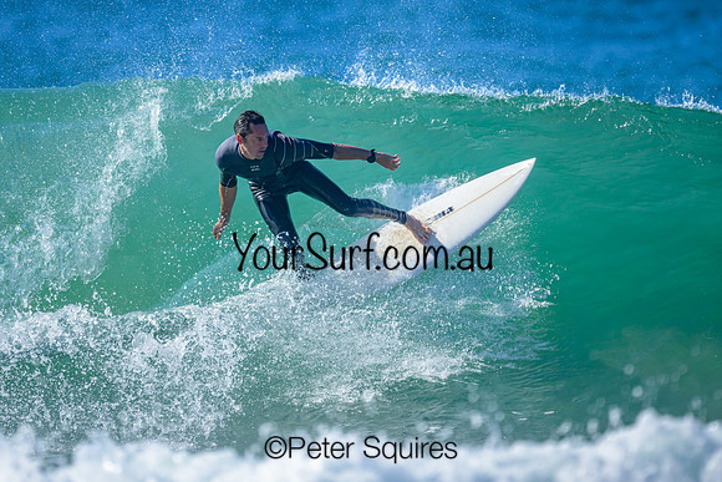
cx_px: 299
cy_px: 181
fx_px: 20066
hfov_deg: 2.1
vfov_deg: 1.4
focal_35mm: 1000
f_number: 6.3
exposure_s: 1/2000
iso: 450
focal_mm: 800
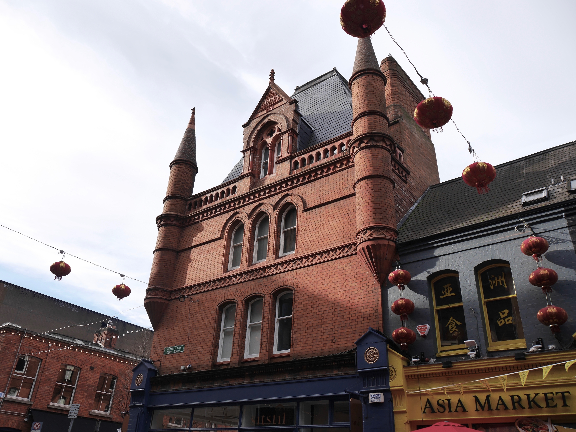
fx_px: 466
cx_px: 288
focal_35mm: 28
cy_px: 216
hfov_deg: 63.4
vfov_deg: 49.8
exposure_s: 1/400
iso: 200
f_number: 6.3
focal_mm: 14
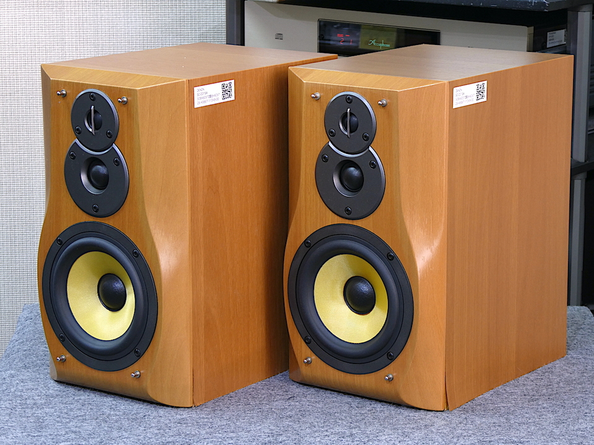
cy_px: 222
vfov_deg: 14.0
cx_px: 297
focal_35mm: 106
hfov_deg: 18.5
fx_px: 1819
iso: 100
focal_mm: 19
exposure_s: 1/3.2
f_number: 5.1
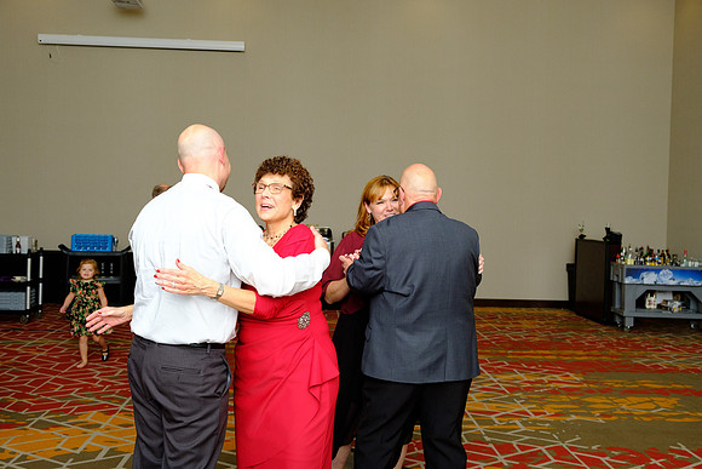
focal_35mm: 36
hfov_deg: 53.1
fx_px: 702
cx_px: 351
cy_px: 234
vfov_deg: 36.9
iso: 1600
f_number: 4.5
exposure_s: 1/250
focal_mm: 24.3
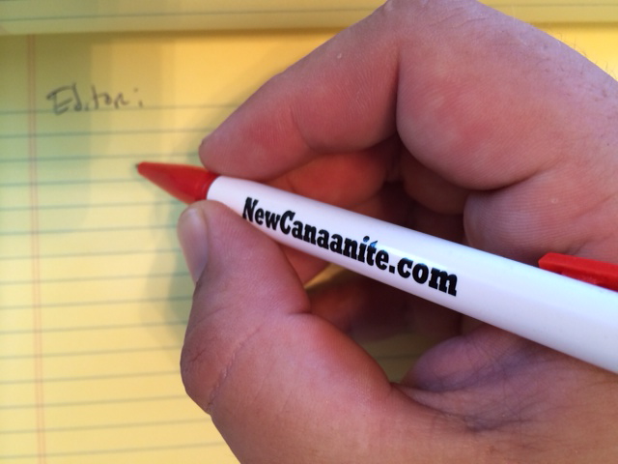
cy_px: 232
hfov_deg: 60.0
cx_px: 309
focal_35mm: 30
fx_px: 536
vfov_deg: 46.8
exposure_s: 1/30
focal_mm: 4.12
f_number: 2.2
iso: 80
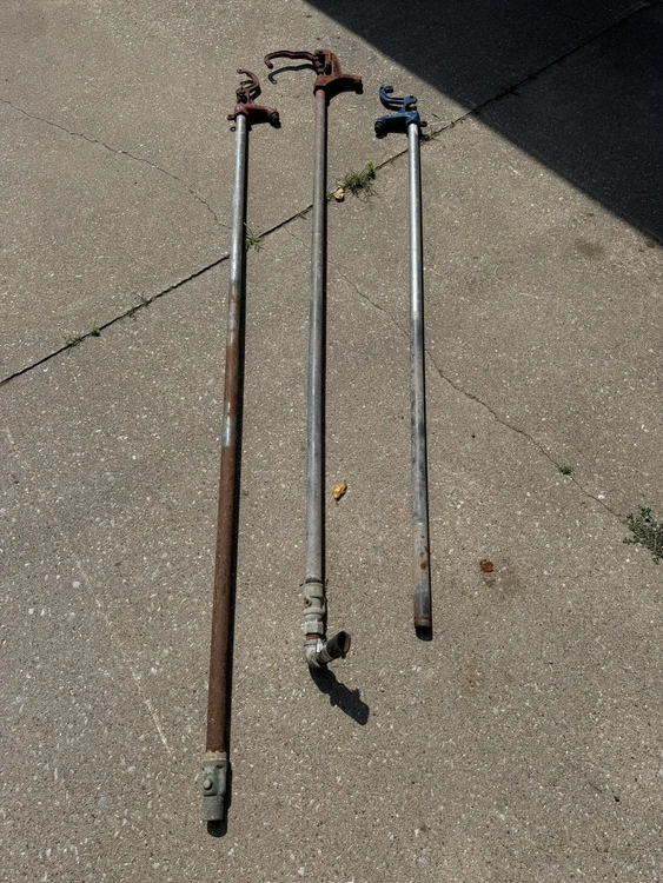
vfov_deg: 71.6
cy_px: 442
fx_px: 613
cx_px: 332
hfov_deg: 56.8
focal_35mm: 24
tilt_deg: -59.3
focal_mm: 6.76
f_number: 1.78
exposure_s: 1/9091
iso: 80
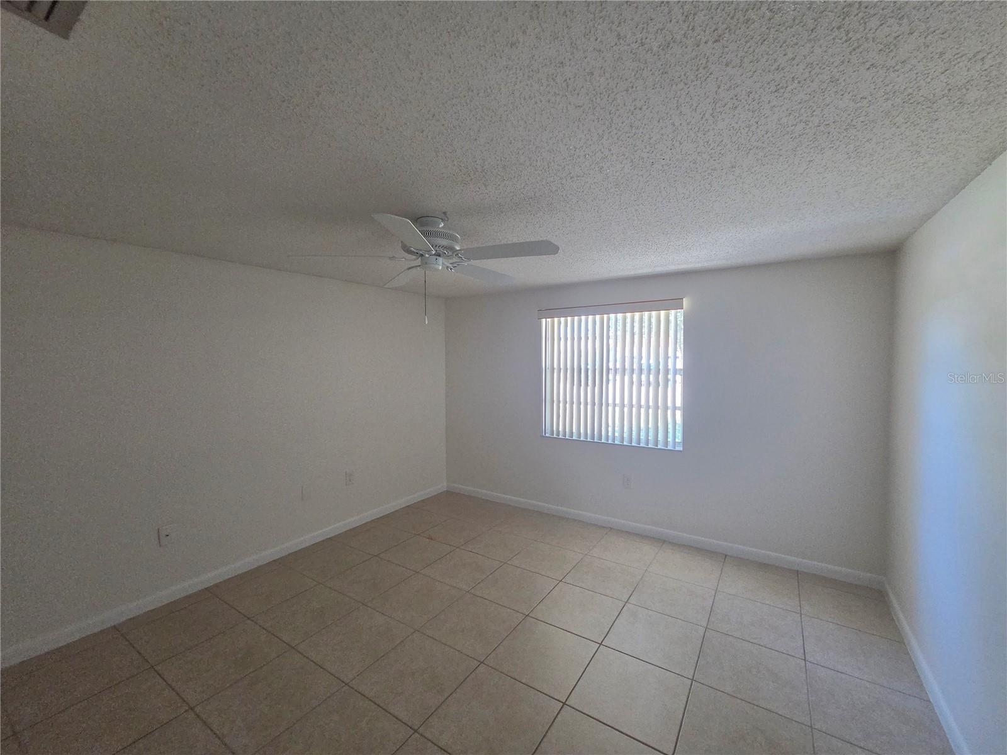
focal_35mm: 13
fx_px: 378
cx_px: 504
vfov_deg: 89.9
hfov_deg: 106.2
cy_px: 378
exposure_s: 1/240
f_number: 2.2
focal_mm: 2.2
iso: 800
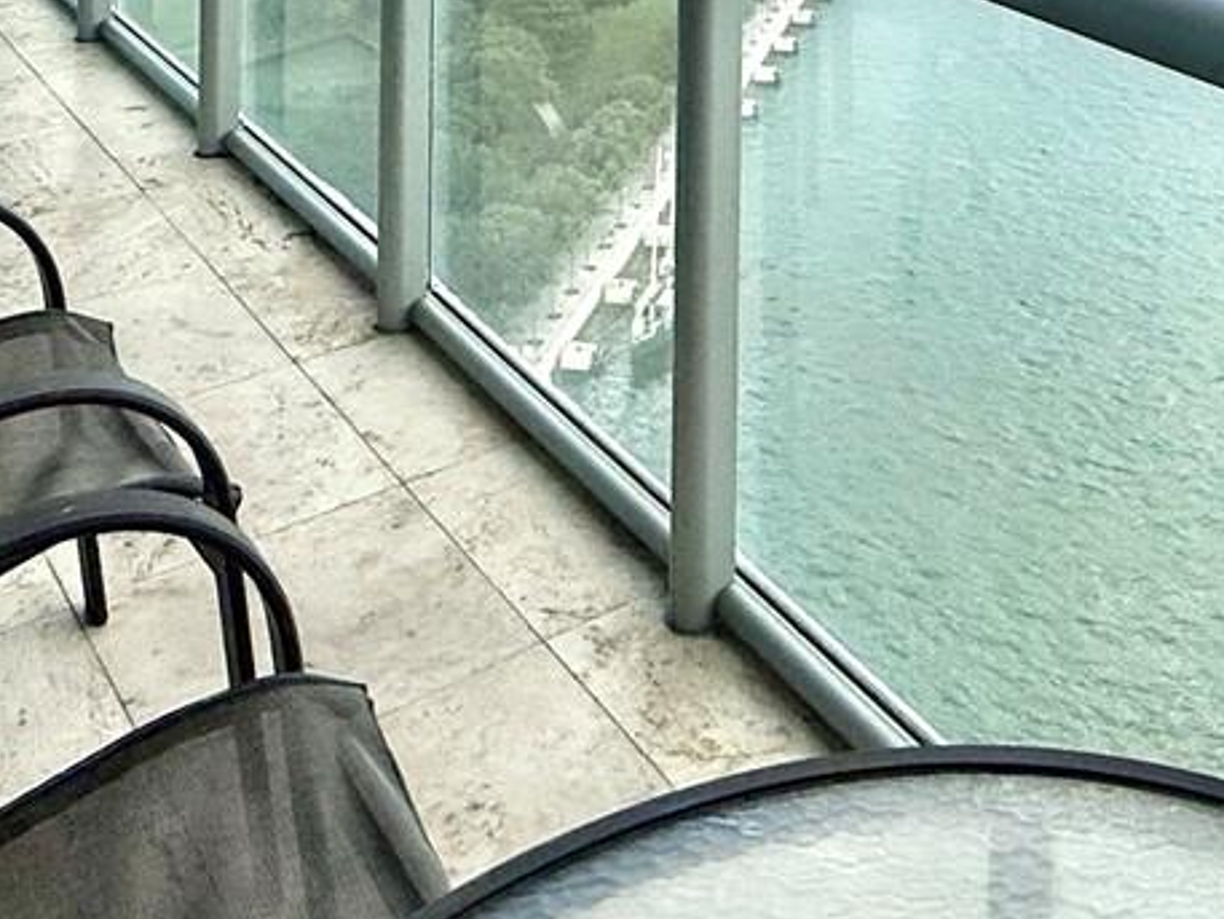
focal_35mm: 49
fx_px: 1733
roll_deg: -1.1
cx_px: 978
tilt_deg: -0.1
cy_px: -496
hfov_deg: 37.5
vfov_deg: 23.3
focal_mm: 2.22
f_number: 2.2
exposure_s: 1/1656
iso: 50
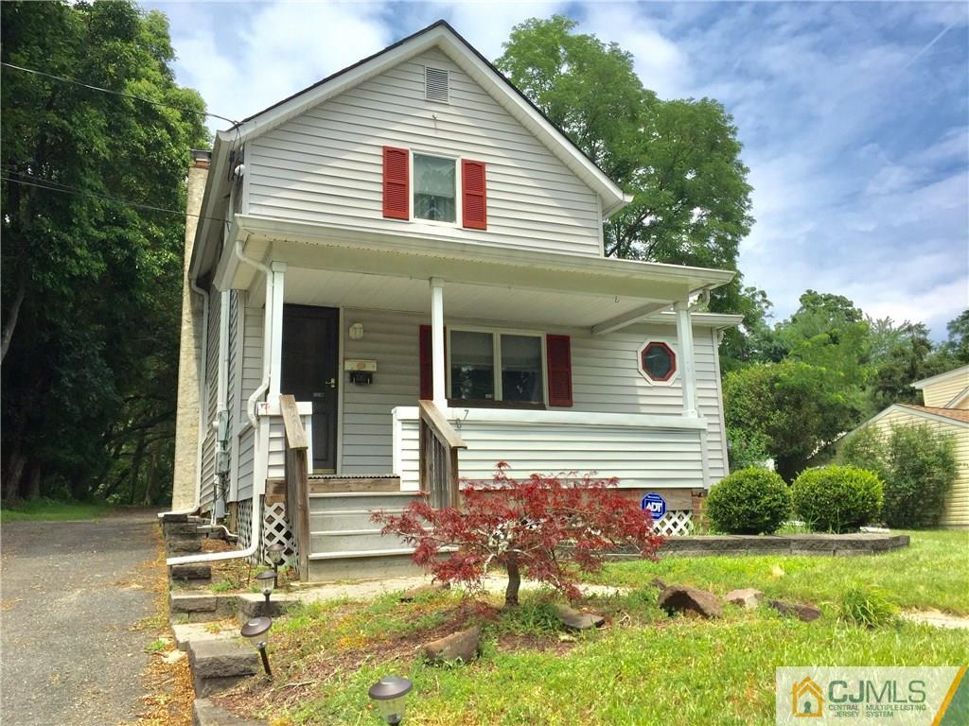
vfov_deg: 48.2
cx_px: 484
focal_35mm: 29
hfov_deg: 61.7
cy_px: 363
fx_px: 812
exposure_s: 1/1883
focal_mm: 4.15
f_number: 2.2
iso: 32
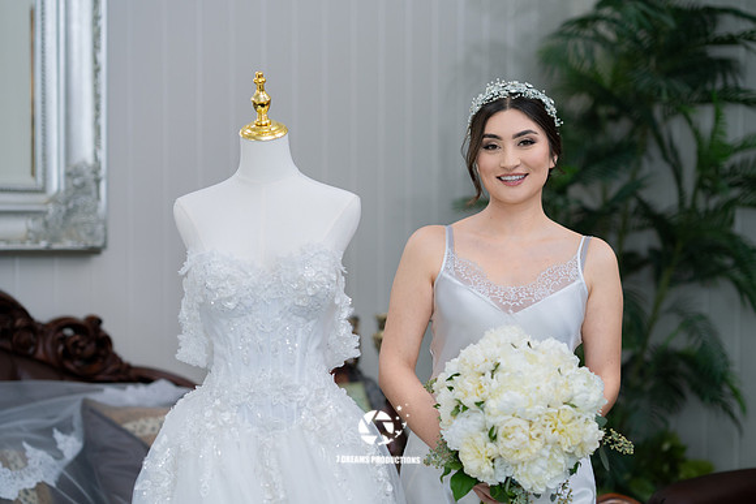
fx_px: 1856
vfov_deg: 15.5
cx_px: 378
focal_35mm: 88
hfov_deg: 23.0
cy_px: 252
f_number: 2
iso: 640
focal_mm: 85
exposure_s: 1/200
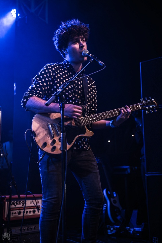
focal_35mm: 48
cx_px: 81
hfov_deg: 28.1
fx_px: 324
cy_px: 122
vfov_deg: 41.1
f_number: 2.8
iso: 400
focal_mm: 48
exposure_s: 1/125
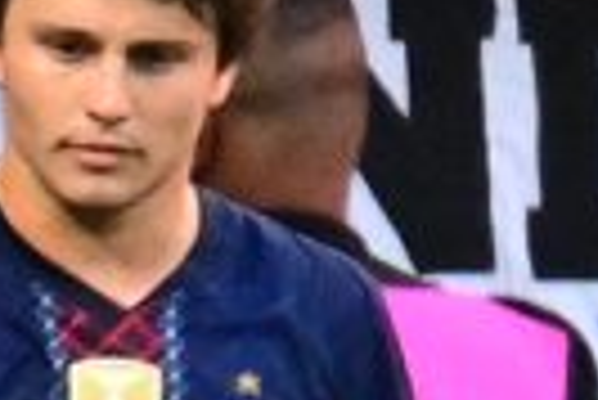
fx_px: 49987
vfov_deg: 0.5
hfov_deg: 0.7
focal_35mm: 3006
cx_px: -1232
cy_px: 899
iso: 3200
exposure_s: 1/1000
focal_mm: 400
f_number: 5.6
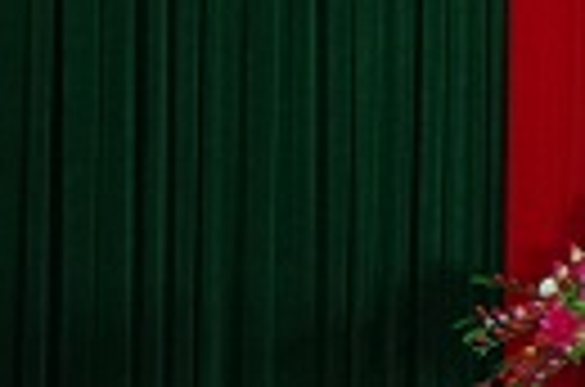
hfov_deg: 9.0
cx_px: 1287
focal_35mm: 213
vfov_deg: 6.4
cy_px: 295
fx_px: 3453
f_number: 4.5
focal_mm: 31
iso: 1600
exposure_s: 1/25
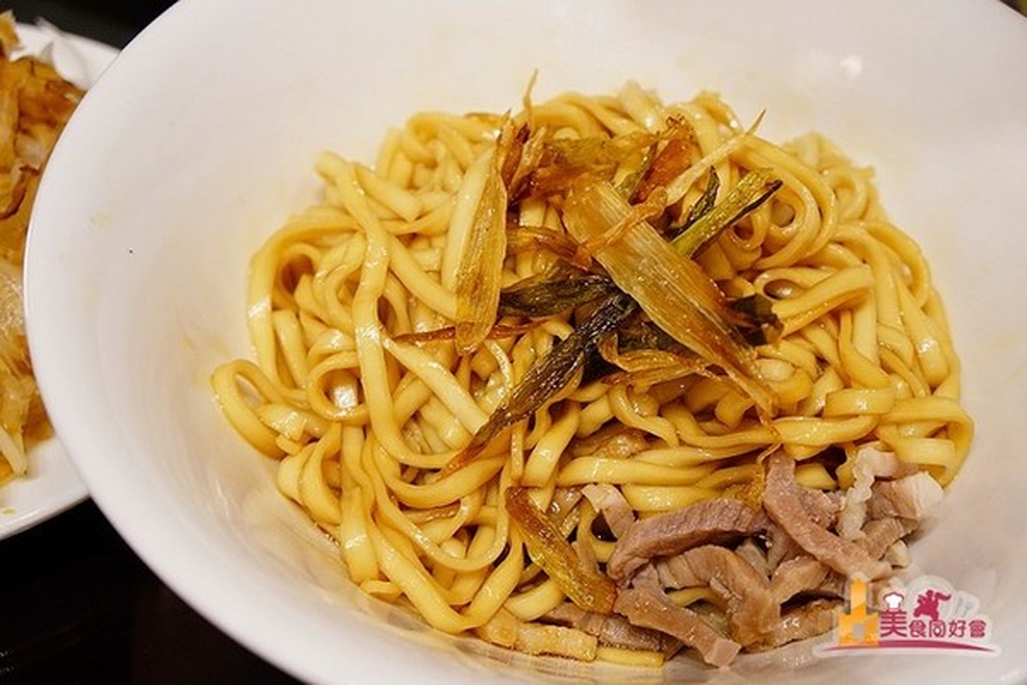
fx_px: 1412
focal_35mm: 50
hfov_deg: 40.0
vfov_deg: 27.3
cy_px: 342
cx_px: 514
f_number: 4.5
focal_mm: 33
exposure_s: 1/80
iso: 3200
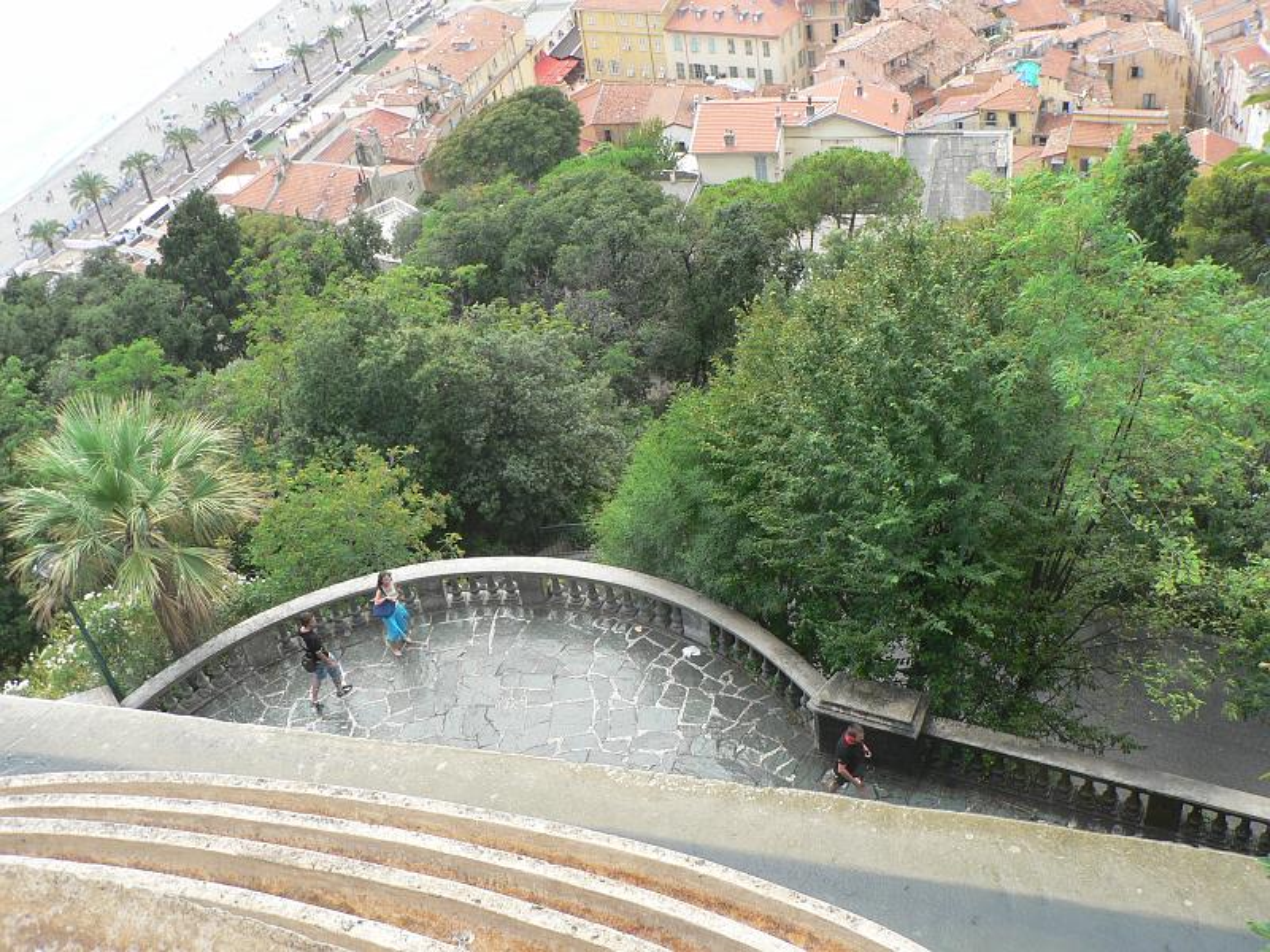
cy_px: 476
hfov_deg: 51.4
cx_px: 635
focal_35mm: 36
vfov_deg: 39.7
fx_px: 1321
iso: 80
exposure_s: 1/100
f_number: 3.6
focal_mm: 6
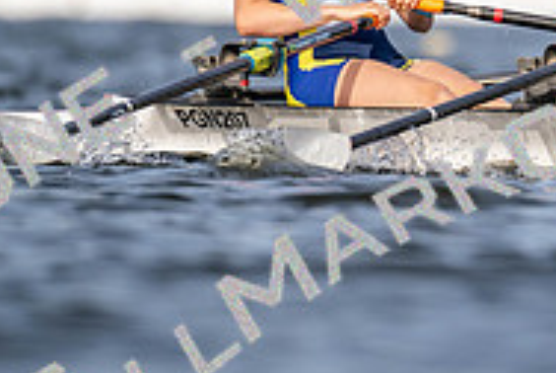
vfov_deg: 0.7
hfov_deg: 1.1
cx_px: 630
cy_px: 34
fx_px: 28617
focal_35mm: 1850
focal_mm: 600
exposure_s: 1/2500
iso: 250
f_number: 4
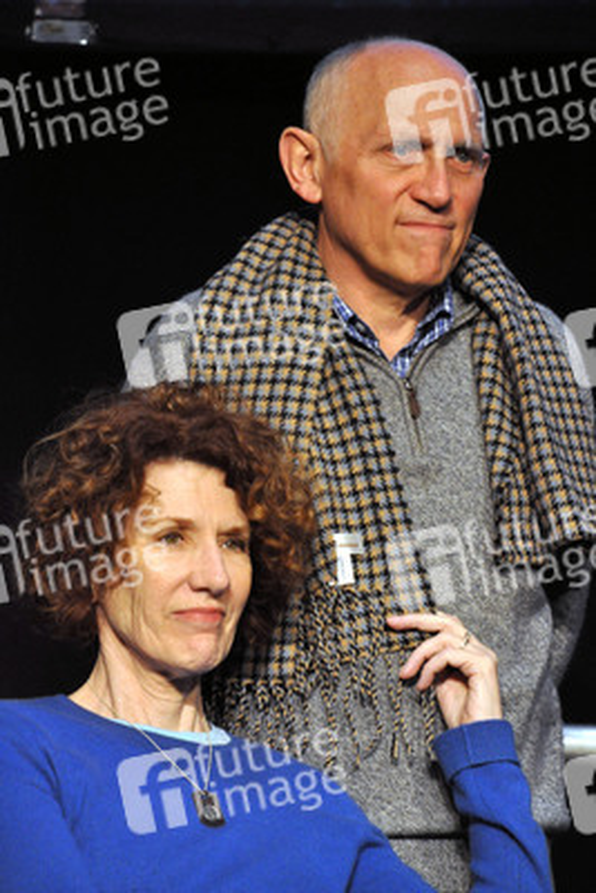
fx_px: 5024
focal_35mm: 202
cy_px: 446
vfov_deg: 10.2
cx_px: 298
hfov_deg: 6.8
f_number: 5.6
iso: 2000
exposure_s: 1/125
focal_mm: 135
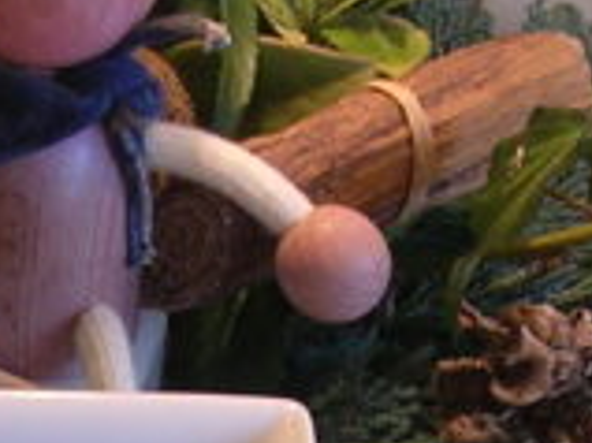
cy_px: 704
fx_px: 3144
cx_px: 130
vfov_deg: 7.9
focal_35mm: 184
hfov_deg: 10.7
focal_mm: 5.8
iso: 100
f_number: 2.8
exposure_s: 1/60.1
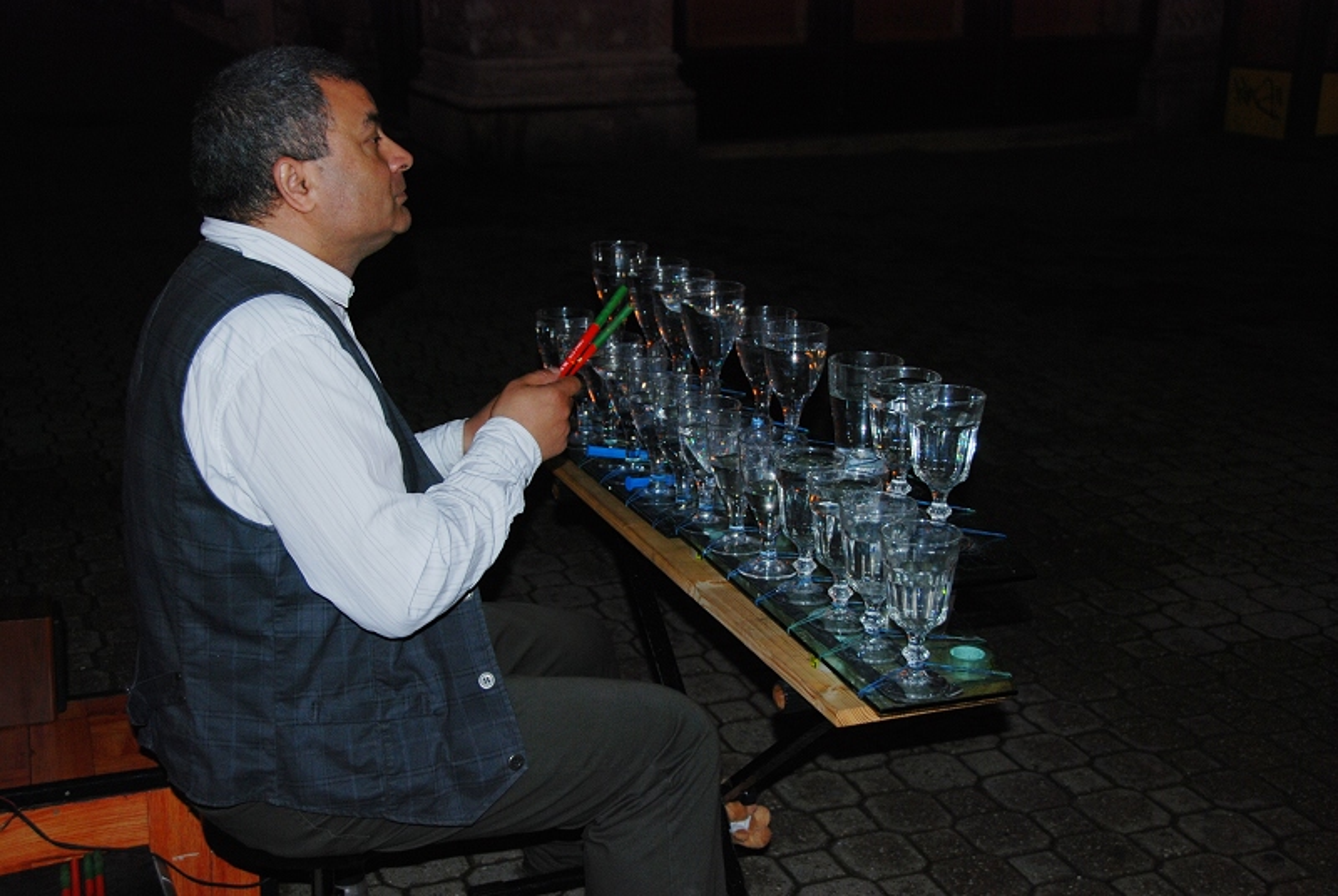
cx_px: 669
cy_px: 448
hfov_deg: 41.1
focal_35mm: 48
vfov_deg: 28.2
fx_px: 1787
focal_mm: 32
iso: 200
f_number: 4.2
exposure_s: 1/60
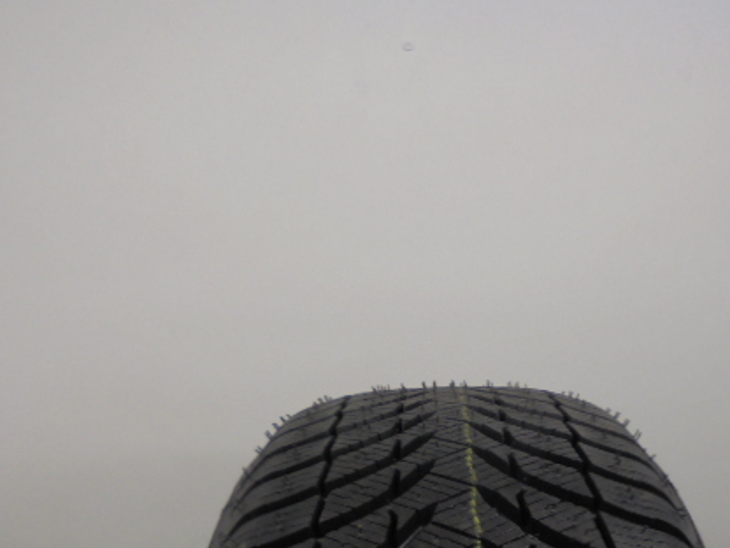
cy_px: 413
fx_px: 844
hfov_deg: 46.6
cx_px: 432
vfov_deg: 35.2
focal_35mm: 40
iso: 100
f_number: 3.5
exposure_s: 1/30
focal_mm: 4.6
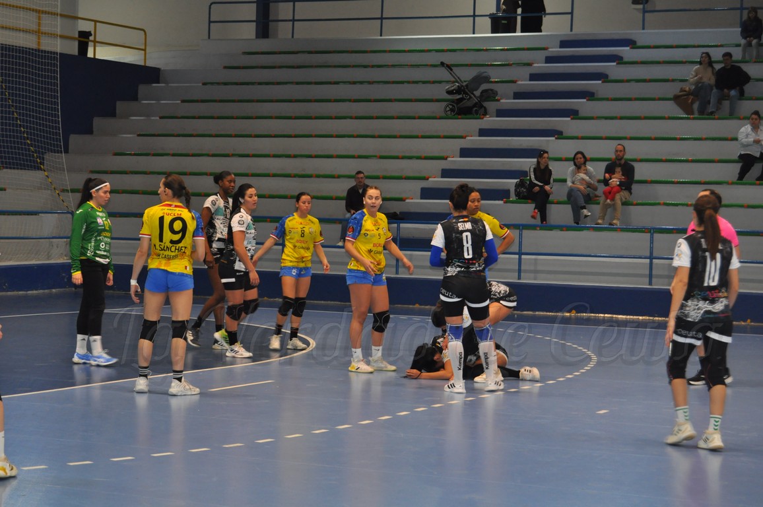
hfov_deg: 24.6
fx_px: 1747
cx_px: 382
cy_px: 254
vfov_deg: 16.5
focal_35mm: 82
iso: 800
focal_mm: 55
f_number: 5.6
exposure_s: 1/60
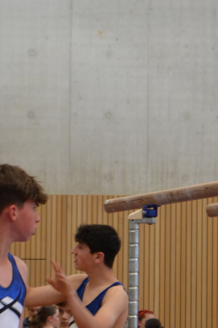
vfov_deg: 8.8
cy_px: 171
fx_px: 2136
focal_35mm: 235
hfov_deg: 5.8
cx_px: 52
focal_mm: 52
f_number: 5.6
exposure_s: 1/20
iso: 400
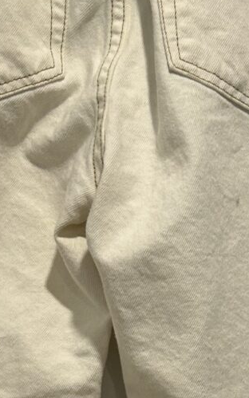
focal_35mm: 113
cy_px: 424
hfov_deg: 11.6
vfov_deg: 17.9
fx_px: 1227
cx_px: 106
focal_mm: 5.7
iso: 80
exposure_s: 1/60
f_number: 1.5
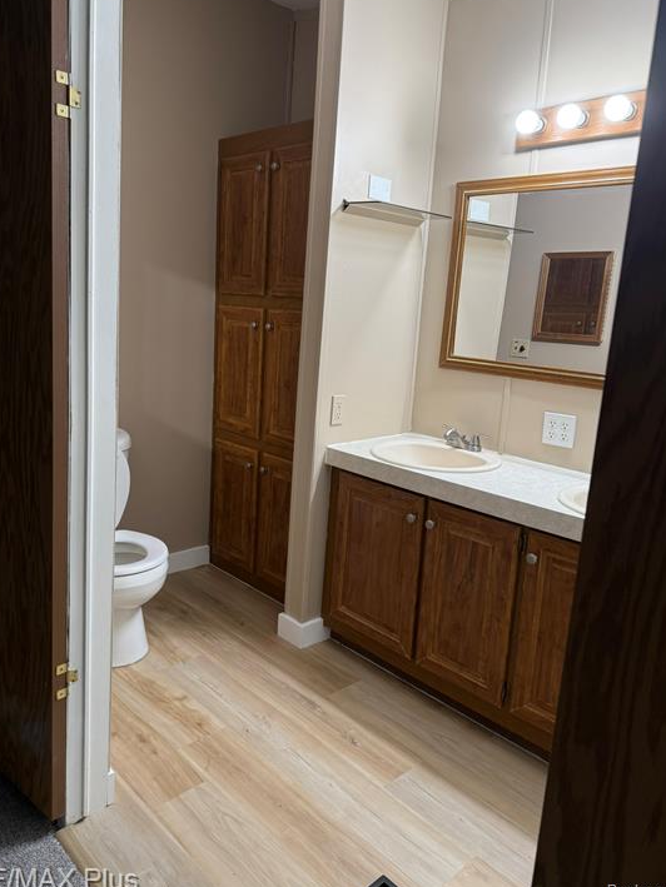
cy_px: 422
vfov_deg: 67.3
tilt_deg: -9.7
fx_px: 667
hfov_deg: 53.1
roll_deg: -3.4
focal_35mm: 26
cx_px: 322
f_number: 1.78
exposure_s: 1/120
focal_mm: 6.76
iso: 160
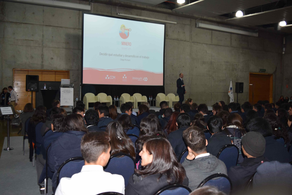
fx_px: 255
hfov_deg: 59.5
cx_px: 146
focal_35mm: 32
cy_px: 98
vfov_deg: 41.7
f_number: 4
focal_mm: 21
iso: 800
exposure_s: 1/60
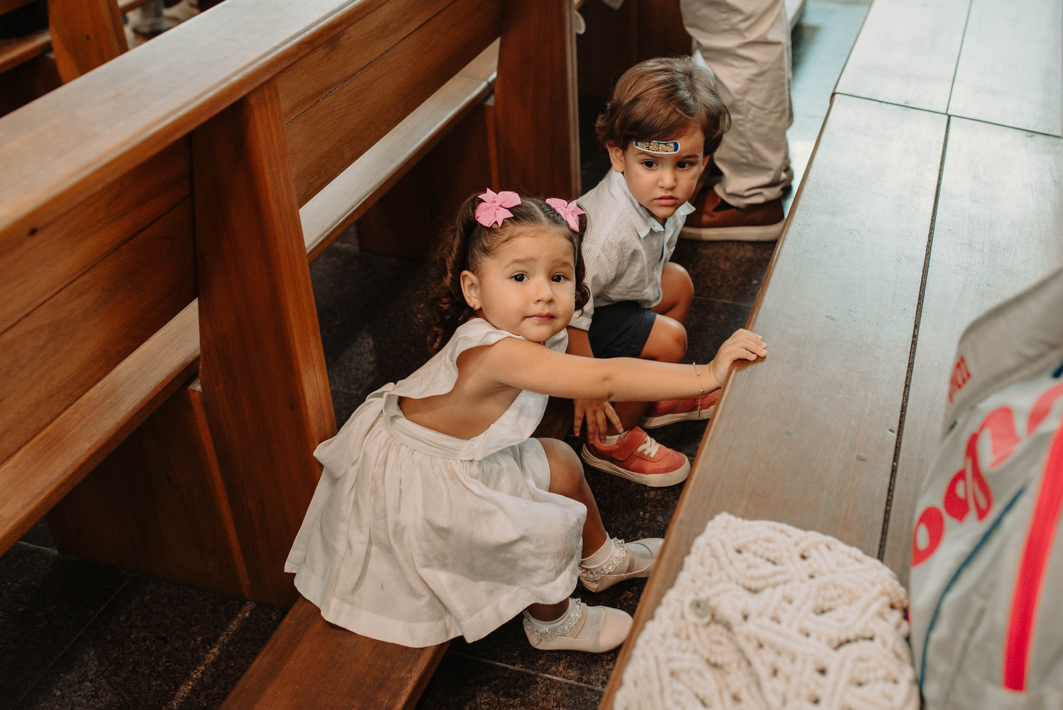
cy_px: 312
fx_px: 1185
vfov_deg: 33.3
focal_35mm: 40
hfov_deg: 48.2
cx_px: 596
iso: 800
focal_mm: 35
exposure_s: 1/350
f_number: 3.3
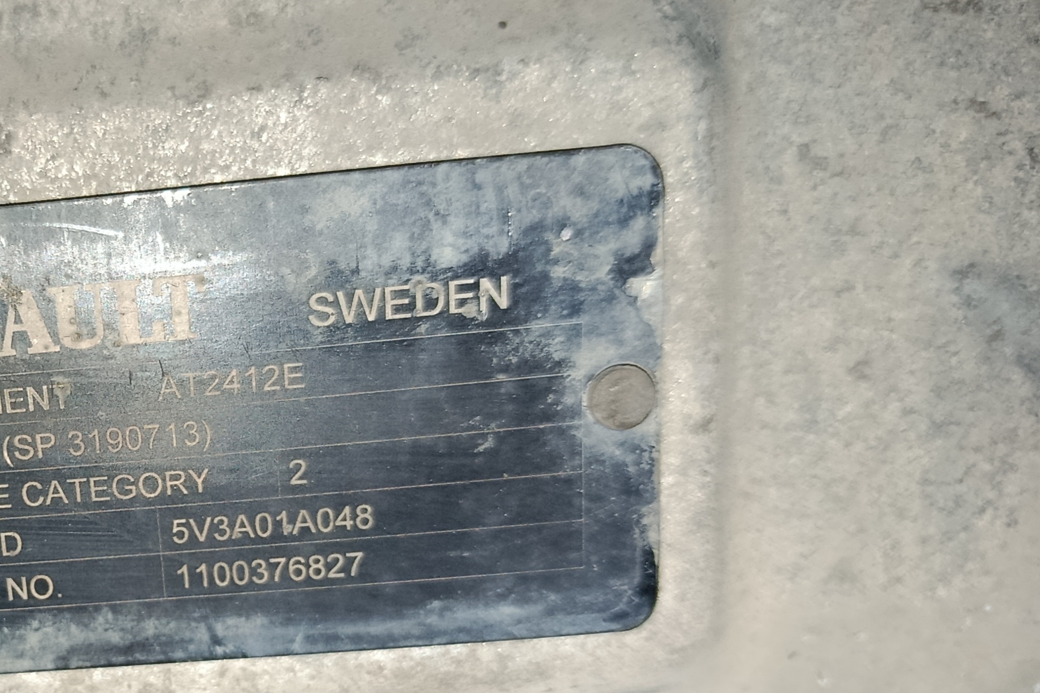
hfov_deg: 38.6
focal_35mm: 47
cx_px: 75
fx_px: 1358
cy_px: 499
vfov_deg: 28.3
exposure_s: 1/50
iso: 827
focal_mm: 5.24
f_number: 1.7
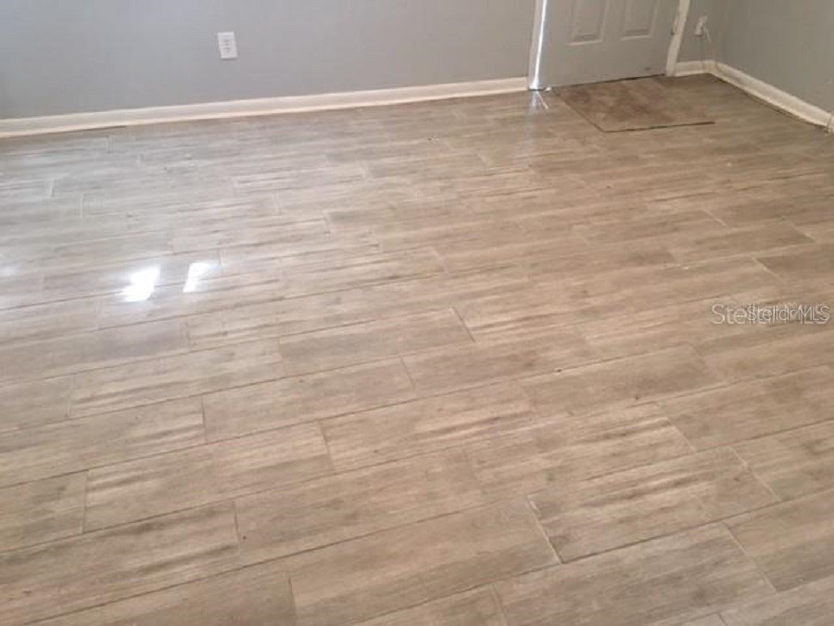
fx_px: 699
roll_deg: +0.8
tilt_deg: -36.9
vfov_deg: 48.2
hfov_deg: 61.7
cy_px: 313
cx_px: 417
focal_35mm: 29
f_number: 2.2
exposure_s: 1/30
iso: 100
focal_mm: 4.15
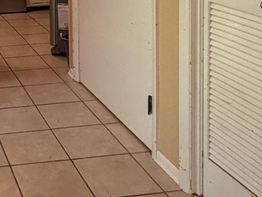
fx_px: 454
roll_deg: +2.2
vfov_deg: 21.9
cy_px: -61
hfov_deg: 28.3
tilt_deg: -3.7
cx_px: -47
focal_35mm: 60
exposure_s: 1/60
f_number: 2.2
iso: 250
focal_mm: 2.22
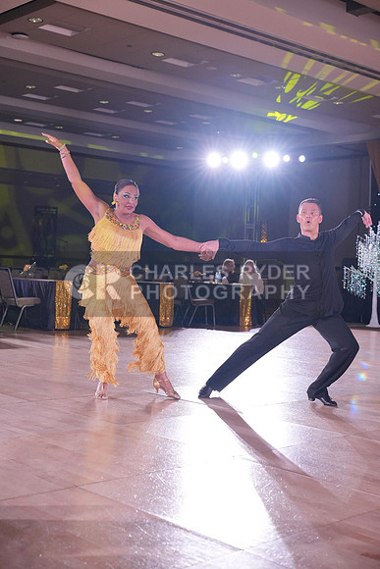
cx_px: 190
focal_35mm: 50
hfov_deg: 27.0
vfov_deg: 39.6
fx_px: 791
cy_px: 284
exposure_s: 1/400
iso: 2500
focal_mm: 50
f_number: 4
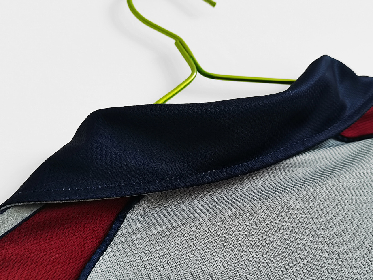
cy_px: 144
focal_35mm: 34
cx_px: 201
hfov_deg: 53.9
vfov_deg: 41.8
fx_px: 366
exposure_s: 1/60
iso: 200
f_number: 1.8
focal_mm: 5.58
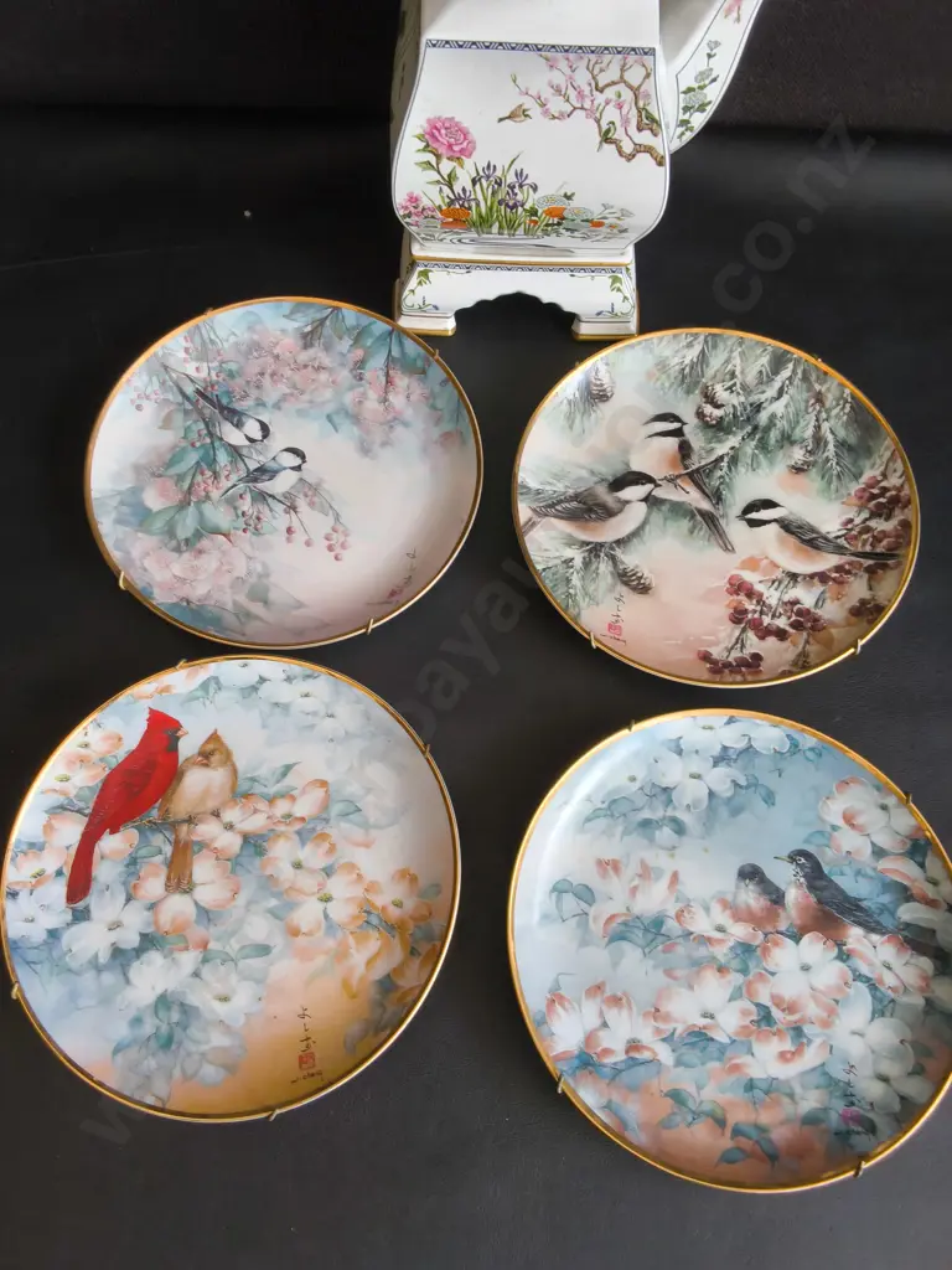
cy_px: 635
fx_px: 990
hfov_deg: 51.4
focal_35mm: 27
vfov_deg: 65.3
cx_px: 476
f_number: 2
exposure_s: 1/100
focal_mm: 2.87
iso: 40
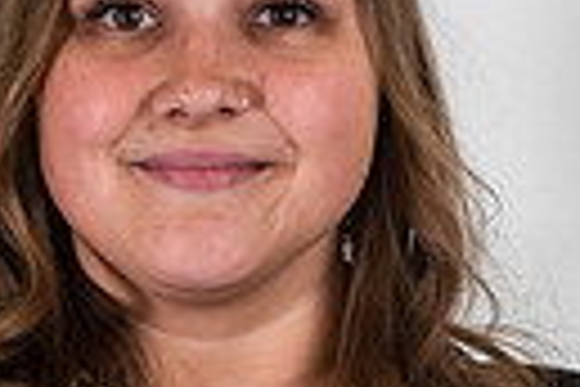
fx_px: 6154
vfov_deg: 3.6
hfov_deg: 5.4
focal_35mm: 382
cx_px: 283
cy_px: 560
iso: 250
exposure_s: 1/500
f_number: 7.1
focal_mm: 85
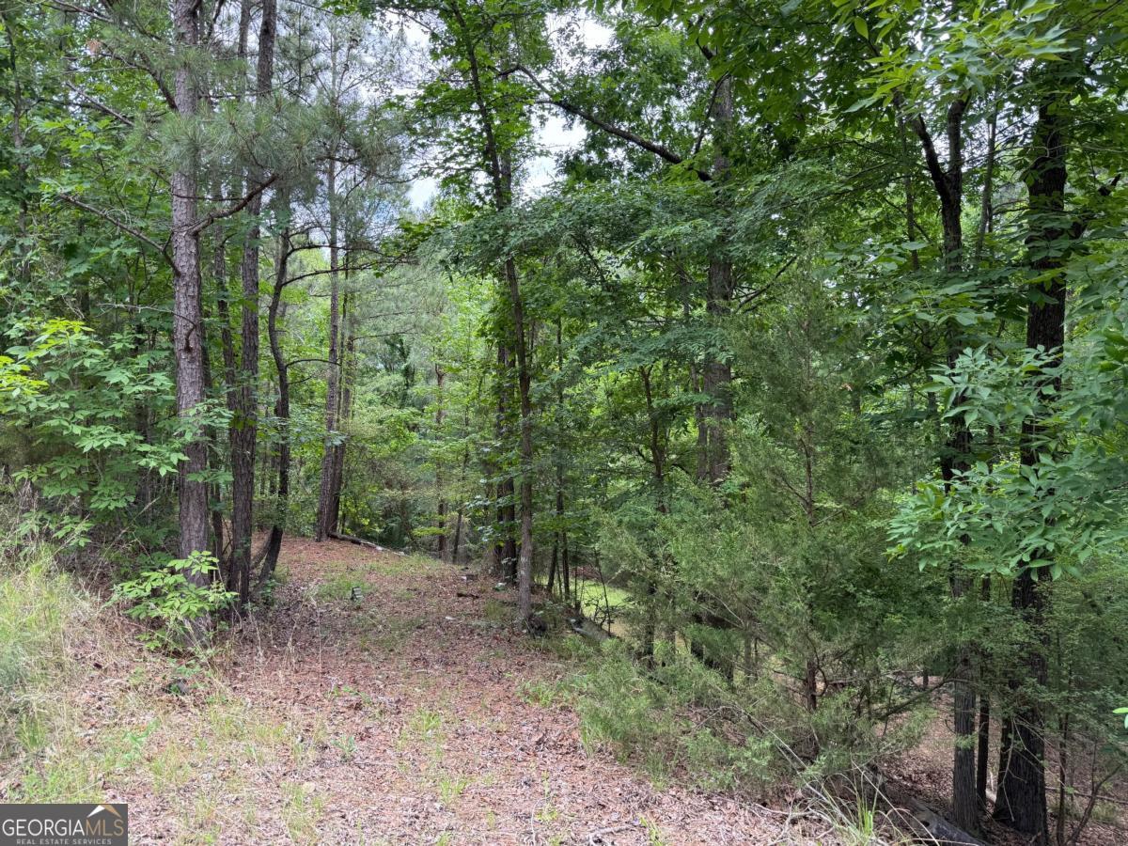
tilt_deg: +1.3
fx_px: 782
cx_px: 564
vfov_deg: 56.8
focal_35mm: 24
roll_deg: -2.1
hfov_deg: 71.6
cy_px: 423
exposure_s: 1/332
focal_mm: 6.76
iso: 100
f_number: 1.78
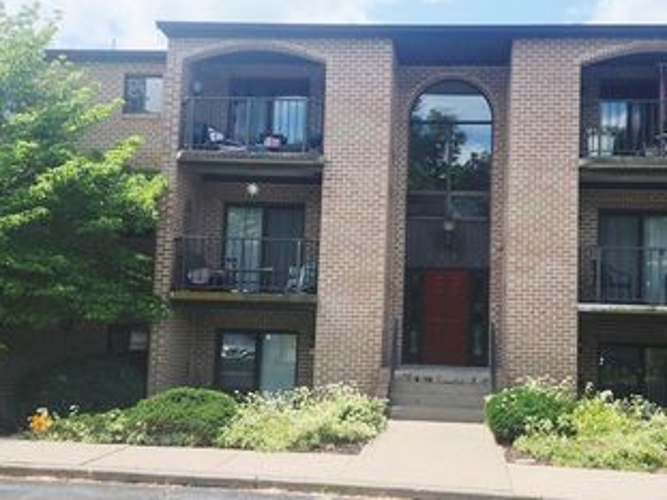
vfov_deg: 38.6
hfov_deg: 49.9
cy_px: 252
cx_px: 397
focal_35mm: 37
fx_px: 713
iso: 12
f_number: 1.8
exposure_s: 1/1429
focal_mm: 6.4
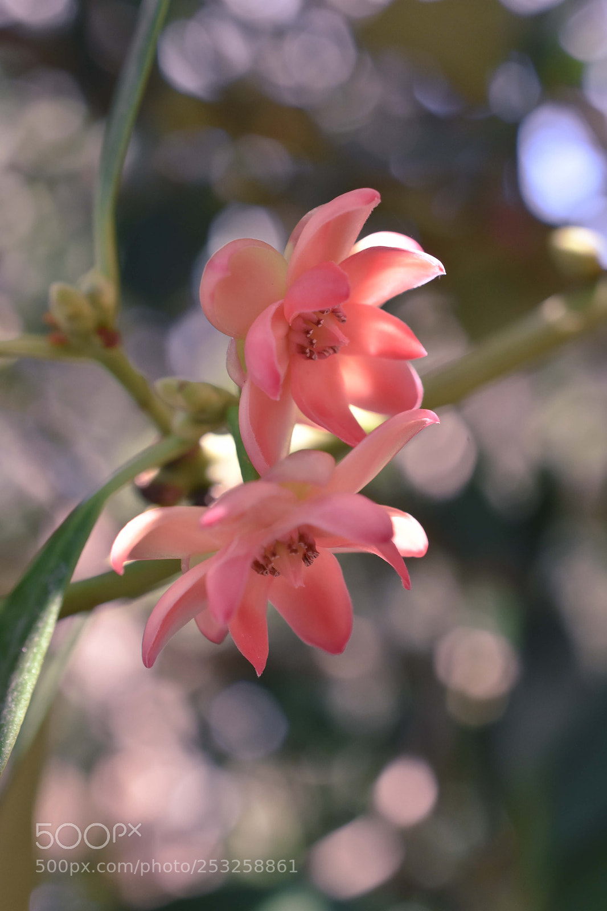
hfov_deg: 22.6
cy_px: 456
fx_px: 1518
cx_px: 304
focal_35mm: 60
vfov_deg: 33.4
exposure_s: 1/250
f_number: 8
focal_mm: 40
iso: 800
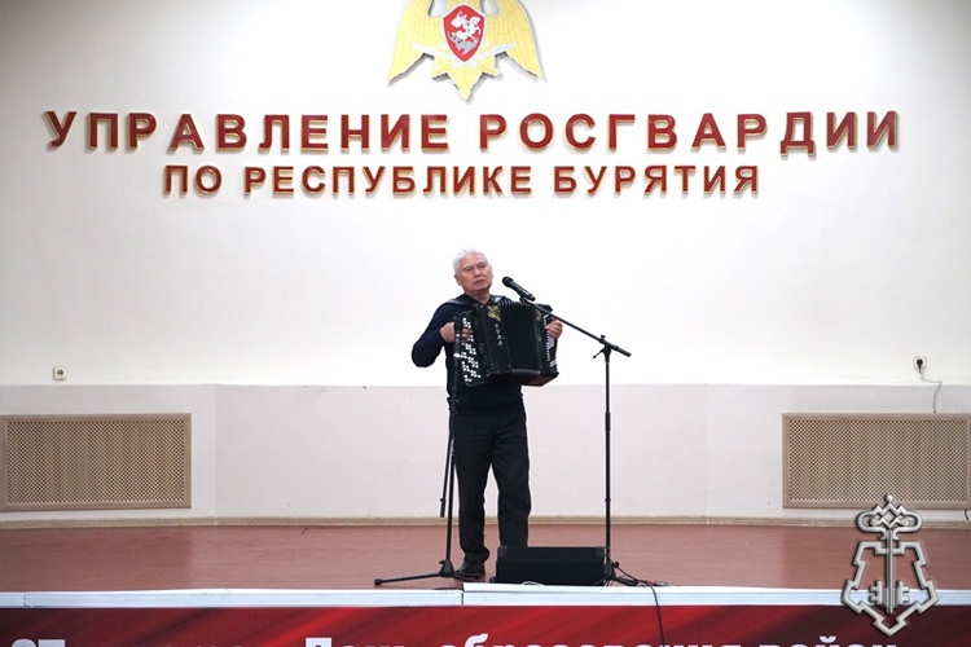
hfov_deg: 19.5
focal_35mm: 105
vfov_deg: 13.0
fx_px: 2832
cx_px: 486
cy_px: 324
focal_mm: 70
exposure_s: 1/160
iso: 1600
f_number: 5.6
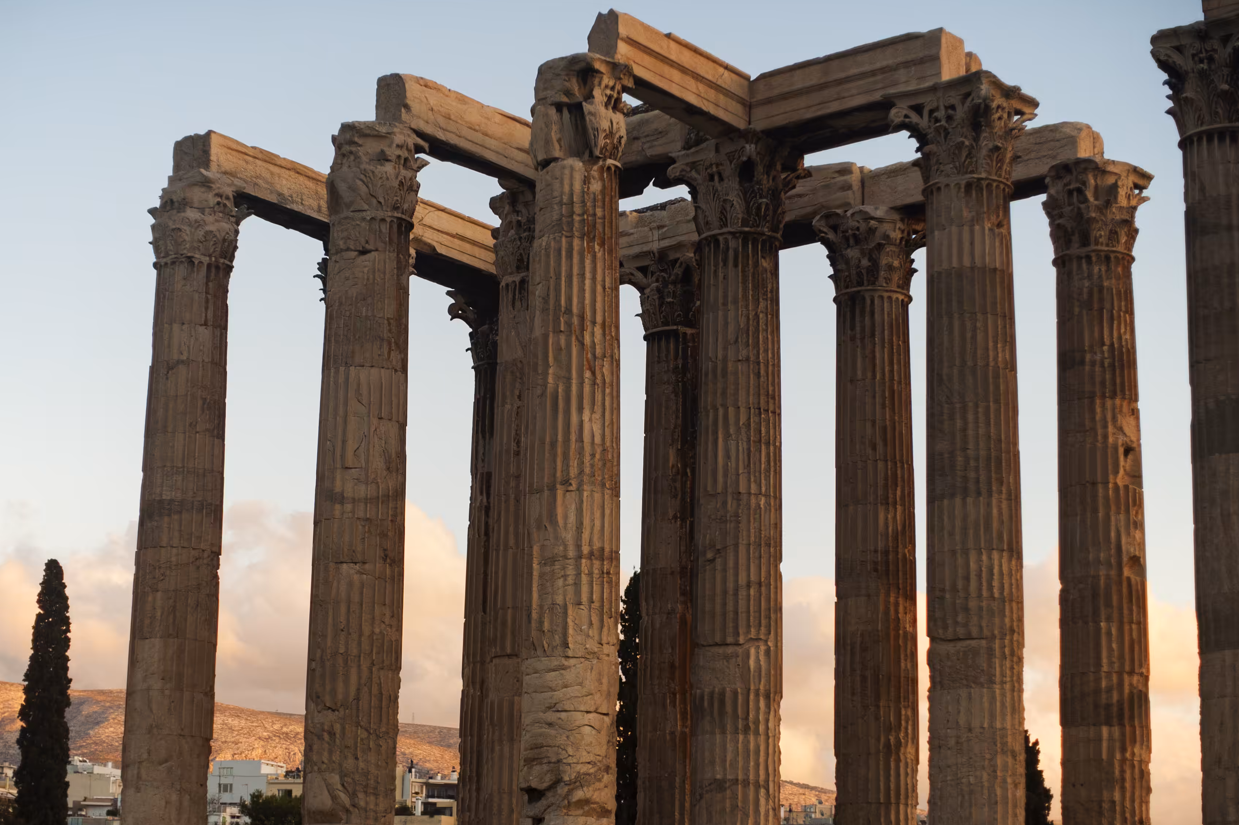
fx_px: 2167
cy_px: 455
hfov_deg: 31.9
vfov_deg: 21.5
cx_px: 568
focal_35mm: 63
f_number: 2
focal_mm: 50
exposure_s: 1/6400
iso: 1000
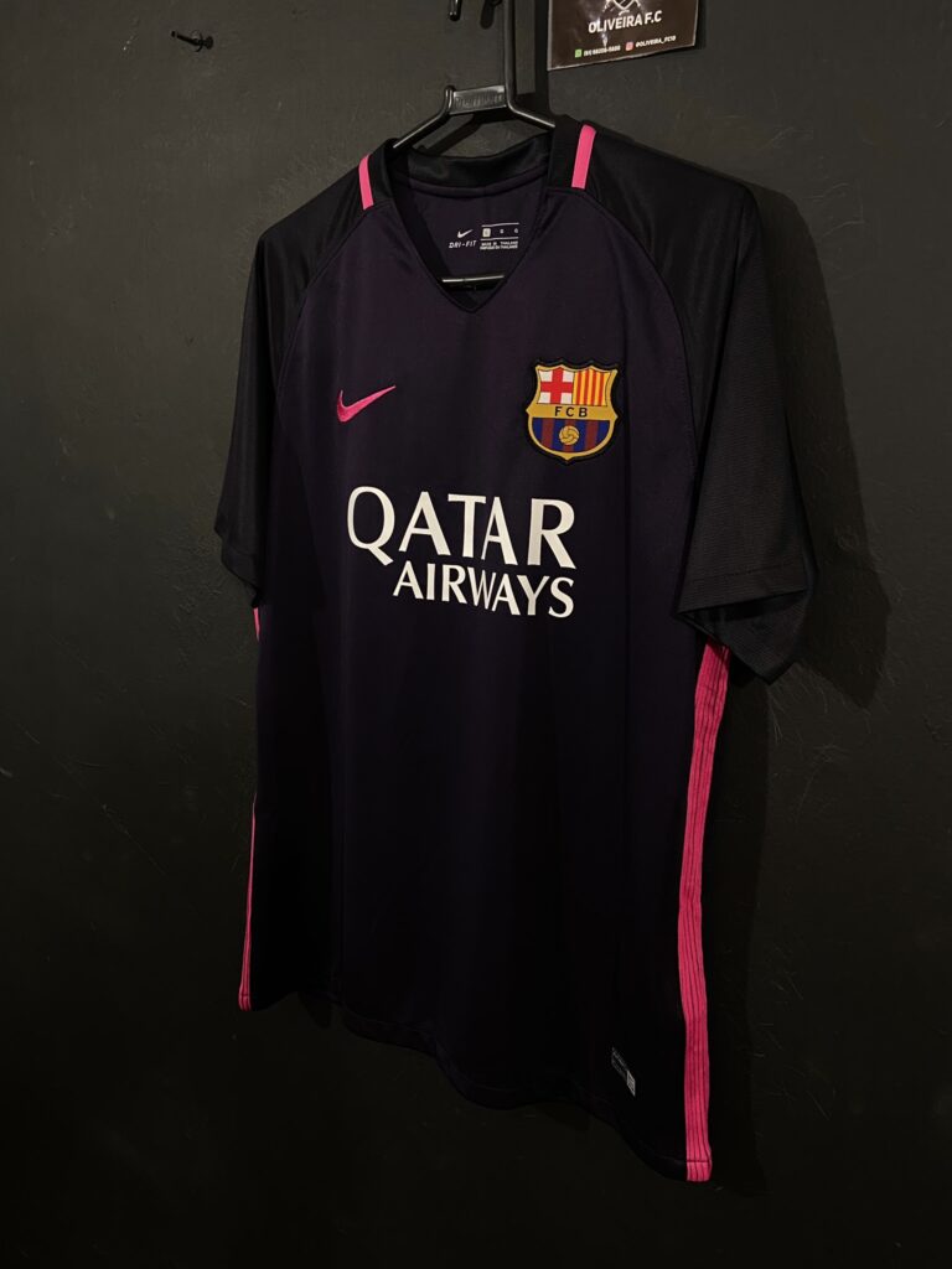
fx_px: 953
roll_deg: -1.5
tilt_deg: -11.4
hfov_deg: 53.1
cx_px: 476
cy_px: 634
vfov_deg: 67.3
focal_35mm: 26
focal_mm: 4.25
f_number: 1.8
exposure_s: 1/60
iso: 500
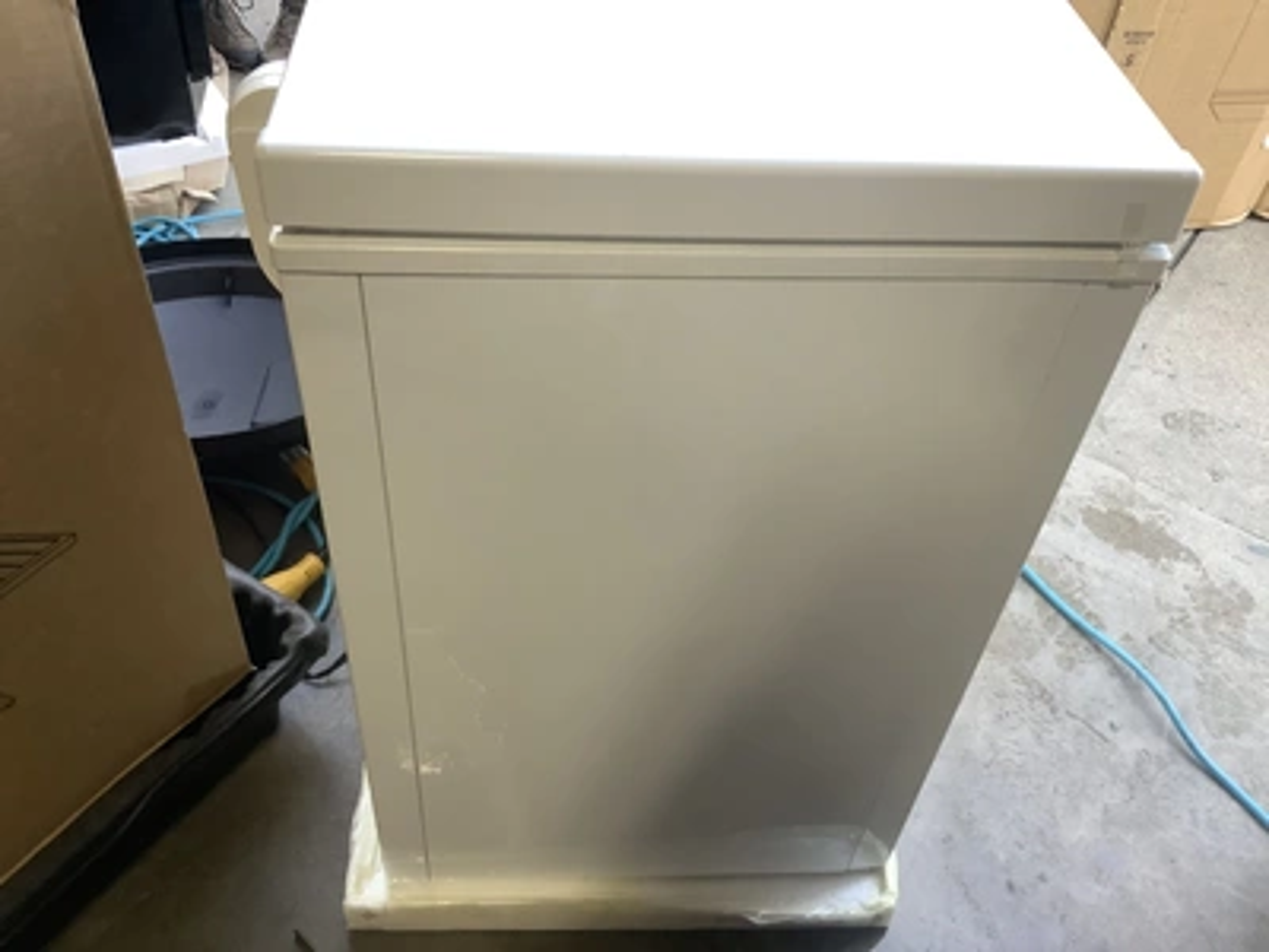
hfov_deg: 58.4
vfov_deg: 45.4
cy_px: 476
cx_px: 634
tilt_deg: -46.3
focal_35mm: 31
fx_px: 1136
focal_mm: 3.3
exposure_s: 1/60
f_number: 2.4
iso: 250
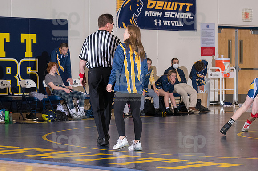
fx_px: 1074
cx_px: 129
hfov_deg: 13.7
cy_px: 86
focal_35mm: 150
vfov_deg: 9.1
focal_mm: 100
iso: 2000
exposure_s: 1/250
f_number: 5.6
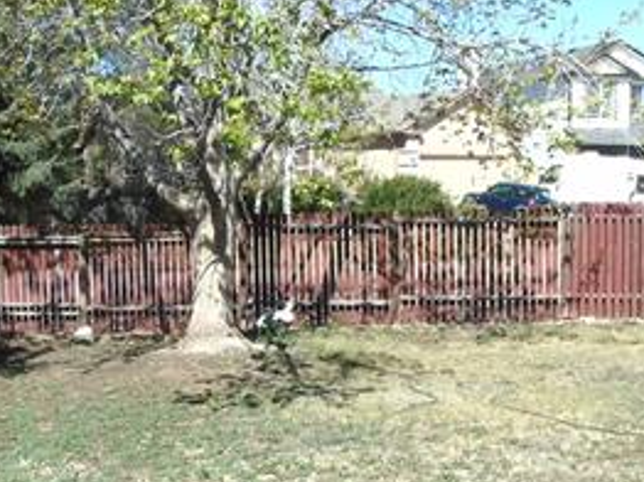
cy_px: 301
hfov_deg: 31.7
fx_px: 1134
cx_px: 300
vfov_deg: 23.9
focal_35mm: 61
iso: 80
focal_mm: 4.4
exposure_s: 1/125
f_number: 3.4
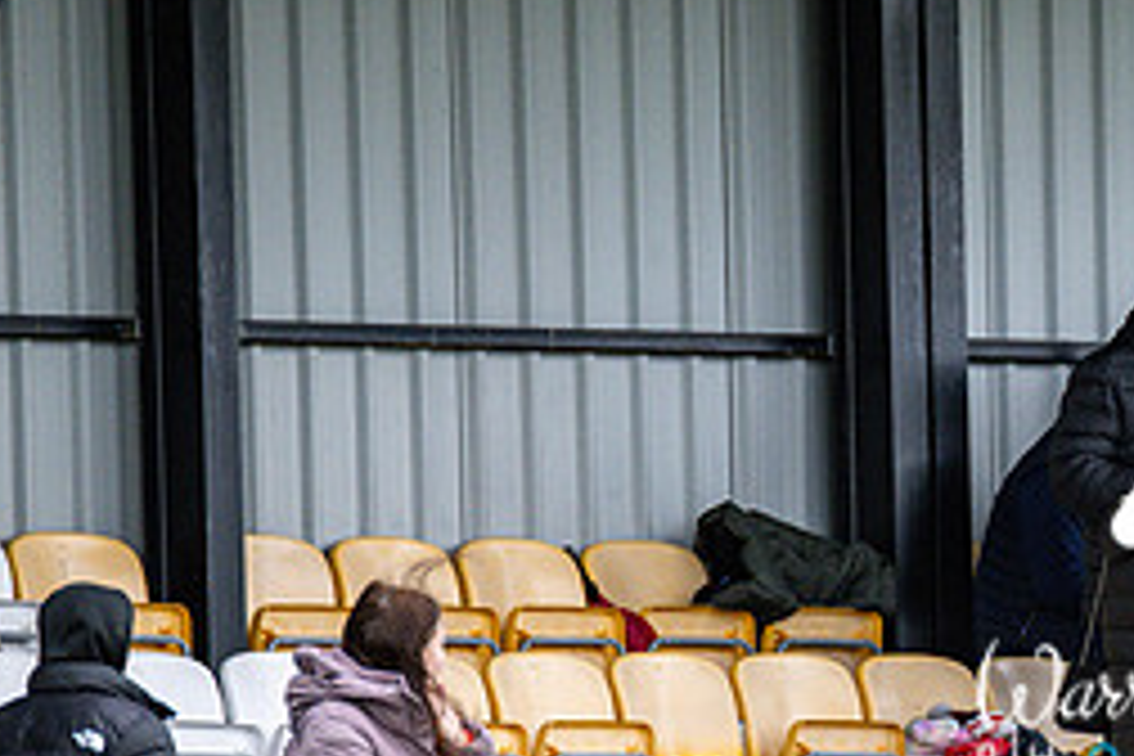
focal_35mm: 691
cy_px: 619
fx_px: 21765
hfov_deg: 3.0
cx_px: 1269
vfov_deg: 2.0
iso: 1250
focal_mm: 300
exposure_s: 1/400
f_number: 2.8
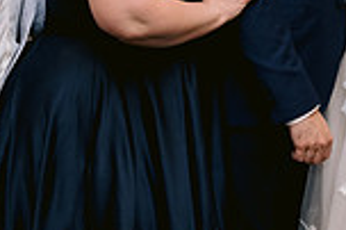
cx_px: 414
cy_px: -31
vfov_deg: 9.9
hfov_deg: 14.6
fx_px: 1306
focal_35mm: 136
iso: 1250
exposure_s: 1/125
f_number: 2.5
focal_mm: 35
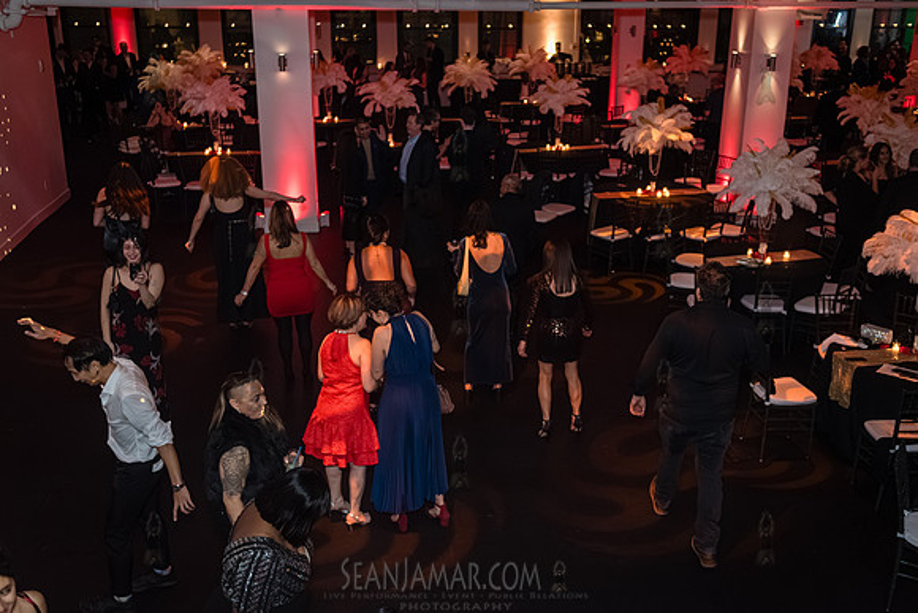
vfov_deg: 35.4
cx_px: 479
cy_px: 305
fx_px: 961
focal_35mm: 38
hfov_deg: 51.0
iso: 8000
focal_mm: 35
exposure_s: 1/250
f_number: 3.2
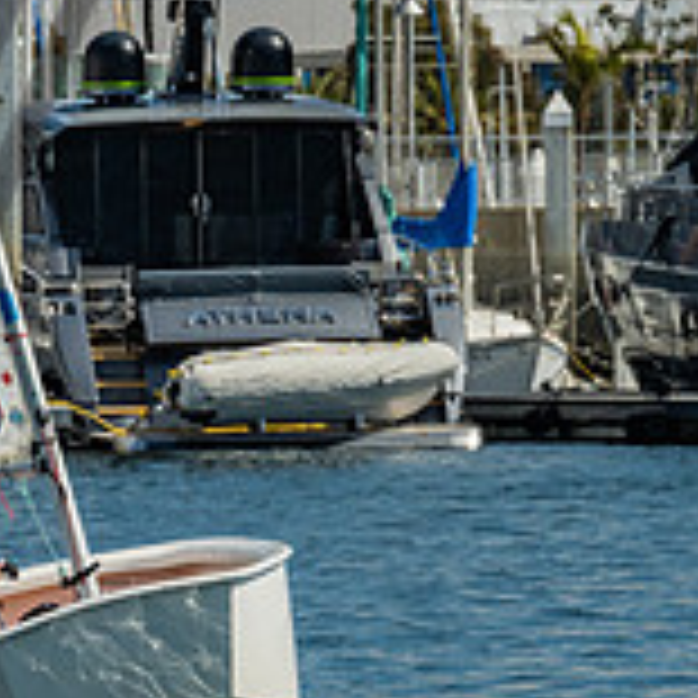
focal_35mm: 511
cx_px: -494
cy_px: 128
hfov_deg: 3.4
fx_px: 11657
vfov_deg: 3.4
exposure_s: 1/500
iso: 250
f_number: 10
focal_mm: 140
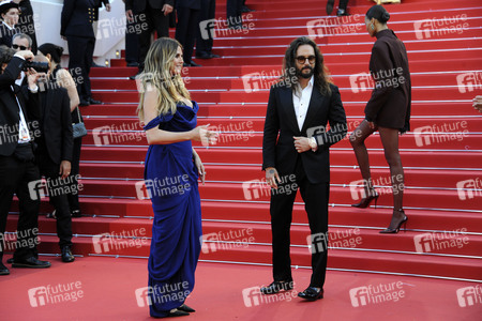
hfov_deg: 23.9
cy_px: 160
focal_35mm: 85
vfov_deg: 16.1
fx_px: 1138
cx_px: 241
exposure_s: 1/250
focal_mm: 85
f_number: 5
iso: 640
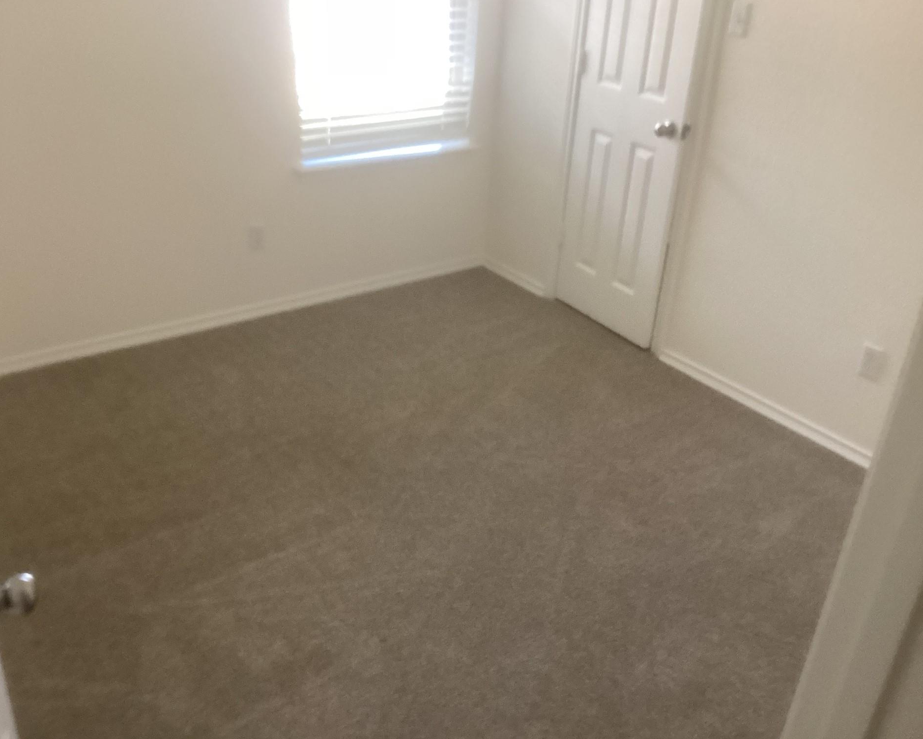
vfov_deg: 44.5
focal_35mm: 33
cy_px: 366
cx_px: 423
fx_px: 901
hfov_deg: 54.2
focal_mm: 3.3
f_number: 2.4
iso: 250
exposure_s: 1/60
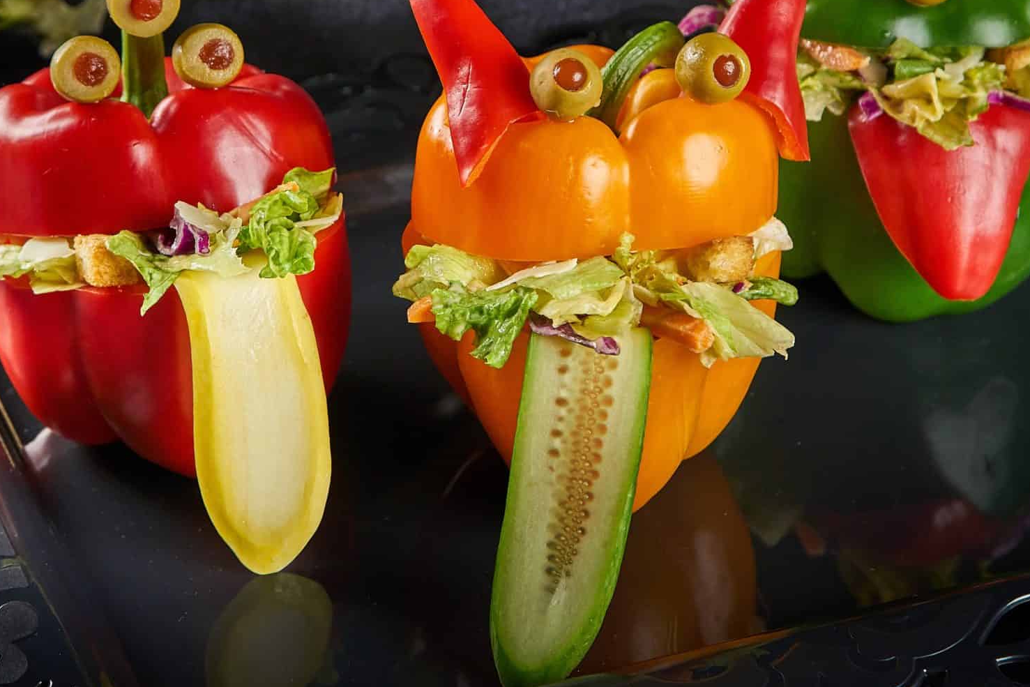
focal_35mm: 182
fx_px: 5207
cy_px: 196
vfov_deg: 7.5
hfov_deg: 11.3
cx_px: 483
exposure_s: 1/100
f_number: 7.1
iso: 640
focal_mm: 105
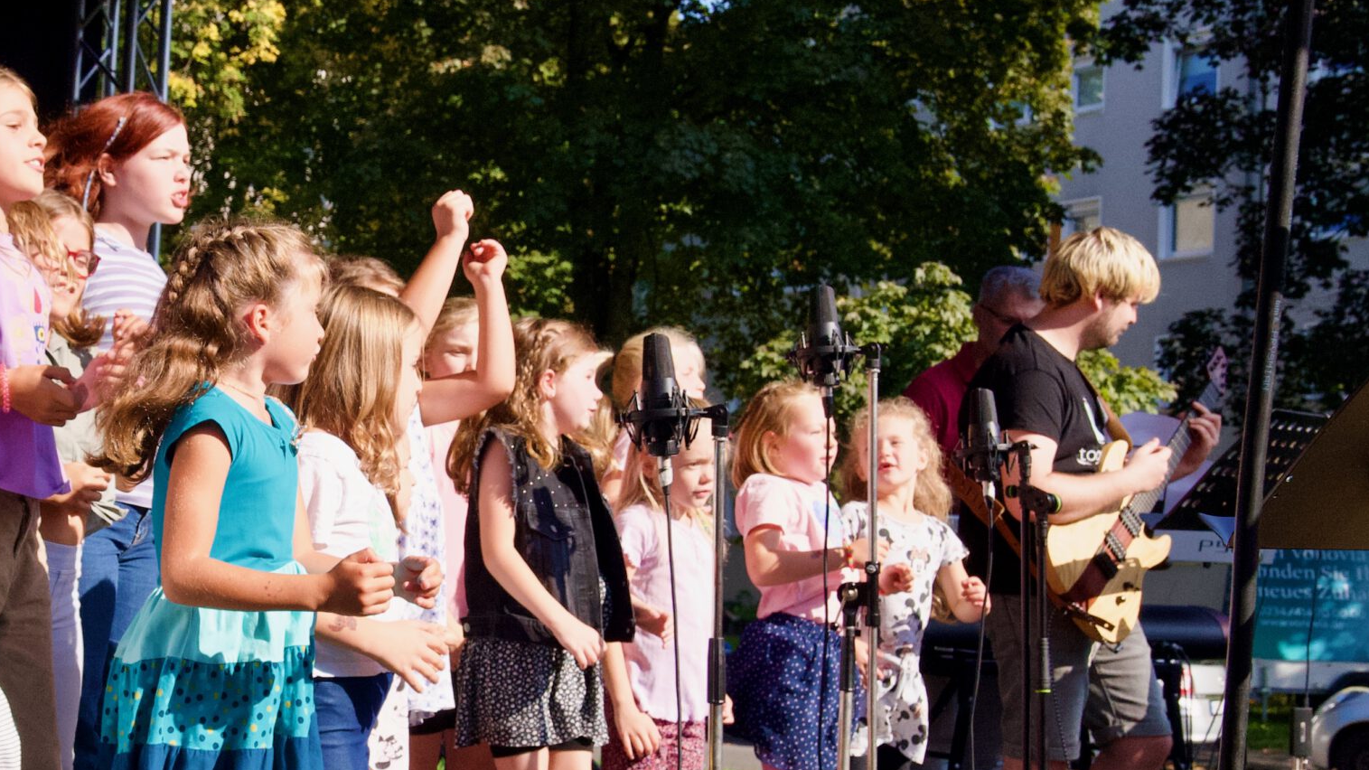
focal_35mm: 62
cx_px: 281
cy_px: 521
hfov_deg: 32.9
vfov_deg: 19.3
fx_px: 2251
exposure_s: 1/3200
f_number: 10
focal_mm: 35
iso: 4000
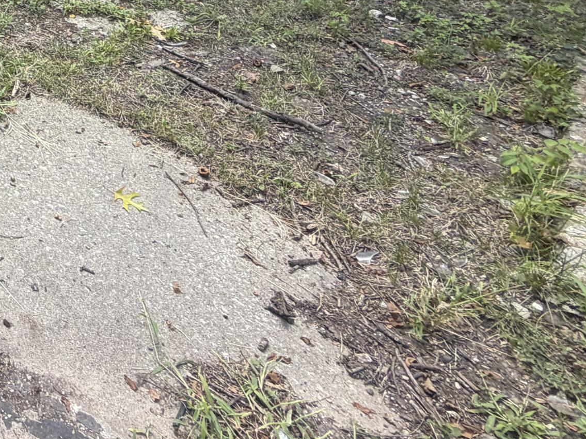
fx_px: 626
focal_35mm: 37
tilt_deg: -20.2
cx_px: -180
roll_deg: +1.2
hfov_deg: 34.7
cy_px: -82
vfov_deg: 32.3
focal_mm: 2.22
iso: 64
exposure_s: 1/144
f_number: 2.2
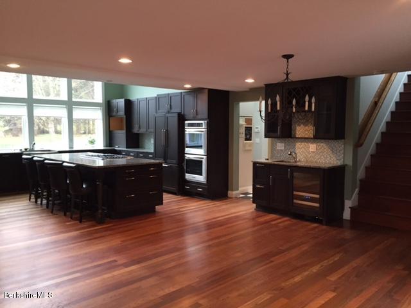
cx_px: 206
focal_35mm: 29
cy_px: 154
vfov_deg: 48.2
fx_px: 344
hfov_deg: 61.7
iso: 160
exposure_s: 1/30
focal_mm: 4.15
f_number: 2.2
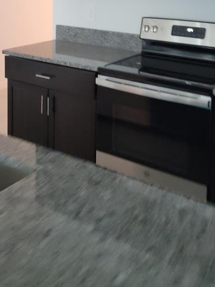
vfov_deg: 35.6
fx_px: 414
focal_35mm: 50
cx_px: 112
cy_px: 22
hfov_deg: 29.1
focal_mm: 6.7
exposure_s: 1/24
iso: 800
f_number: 1.8
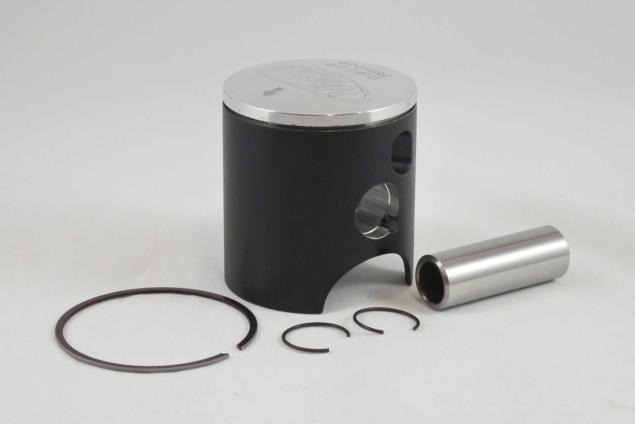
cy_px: 212
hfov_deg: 35.1
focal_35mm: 57
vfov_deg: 23.8
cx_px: 318
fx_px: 1005
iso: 400
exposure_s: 1/125
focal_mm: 21.4
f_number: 4.8
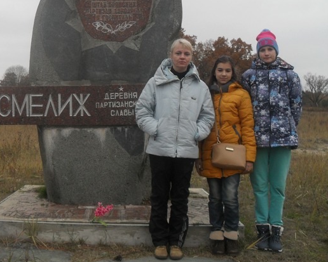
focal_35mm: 53
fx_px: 515
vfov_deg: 28.4
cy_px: 86
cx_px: 74
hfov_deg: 34.5
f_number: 2.8
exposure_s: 1/250
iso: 100
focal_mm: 6.2
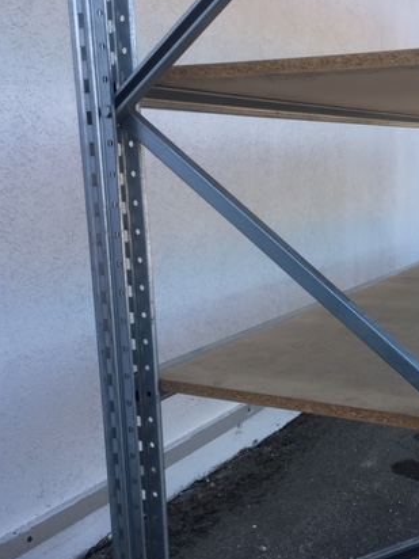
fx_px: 726
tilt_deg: -13.8
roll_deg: +1.4
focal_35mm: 45
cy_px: 319
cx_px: 346
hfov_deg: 31.2
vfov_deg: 42.0
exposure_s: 1/248
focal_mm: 4.15
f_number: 2.2
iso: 25
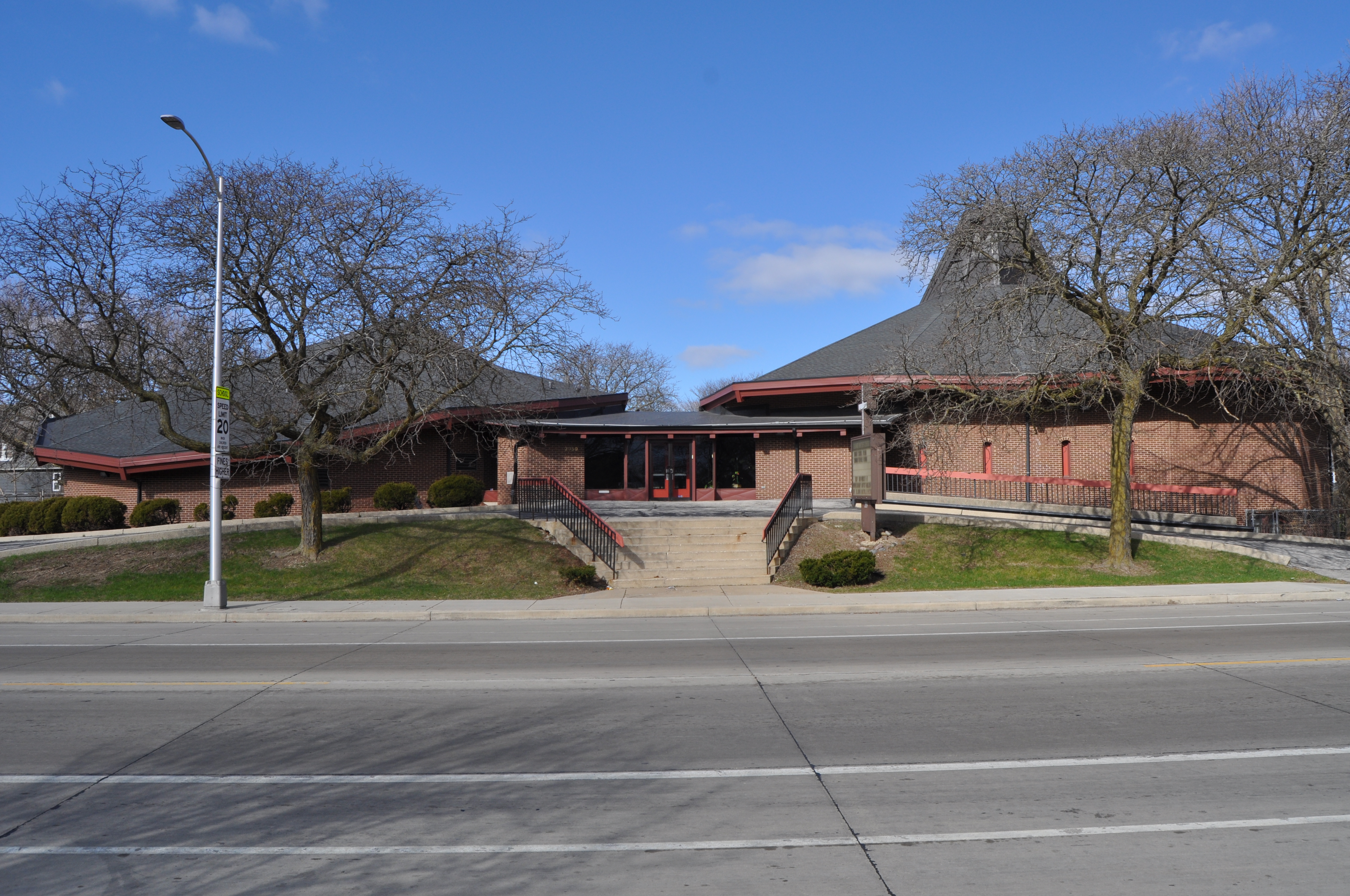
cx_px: 675
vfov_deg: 47.8
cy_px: 448
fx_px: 1011
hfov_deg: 67.4
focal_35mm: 27
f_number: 10
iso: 200
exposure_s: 1/400
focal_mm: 18
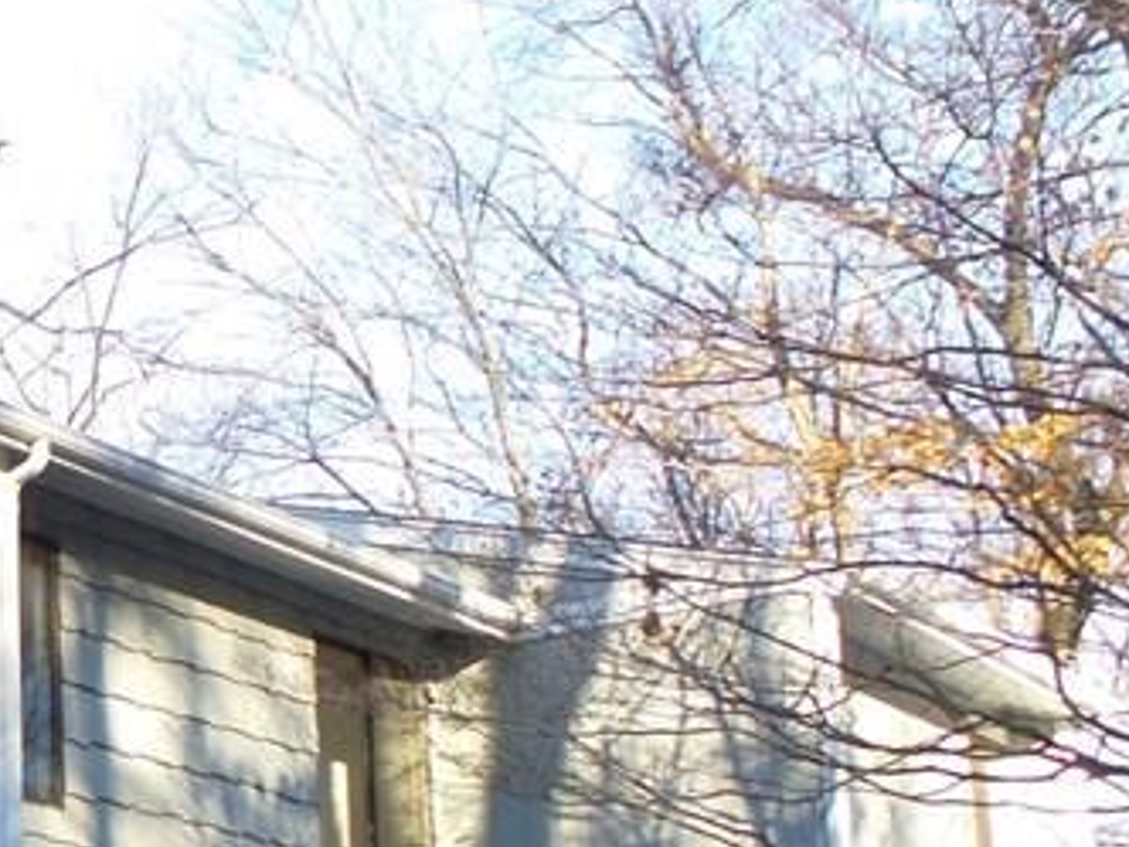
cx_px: -469
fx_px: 2316
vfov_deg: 19.8
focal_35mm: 71
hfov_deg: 23.2
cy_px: 929
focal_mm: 4.1
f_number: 3.5
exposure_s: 1/100
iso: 100
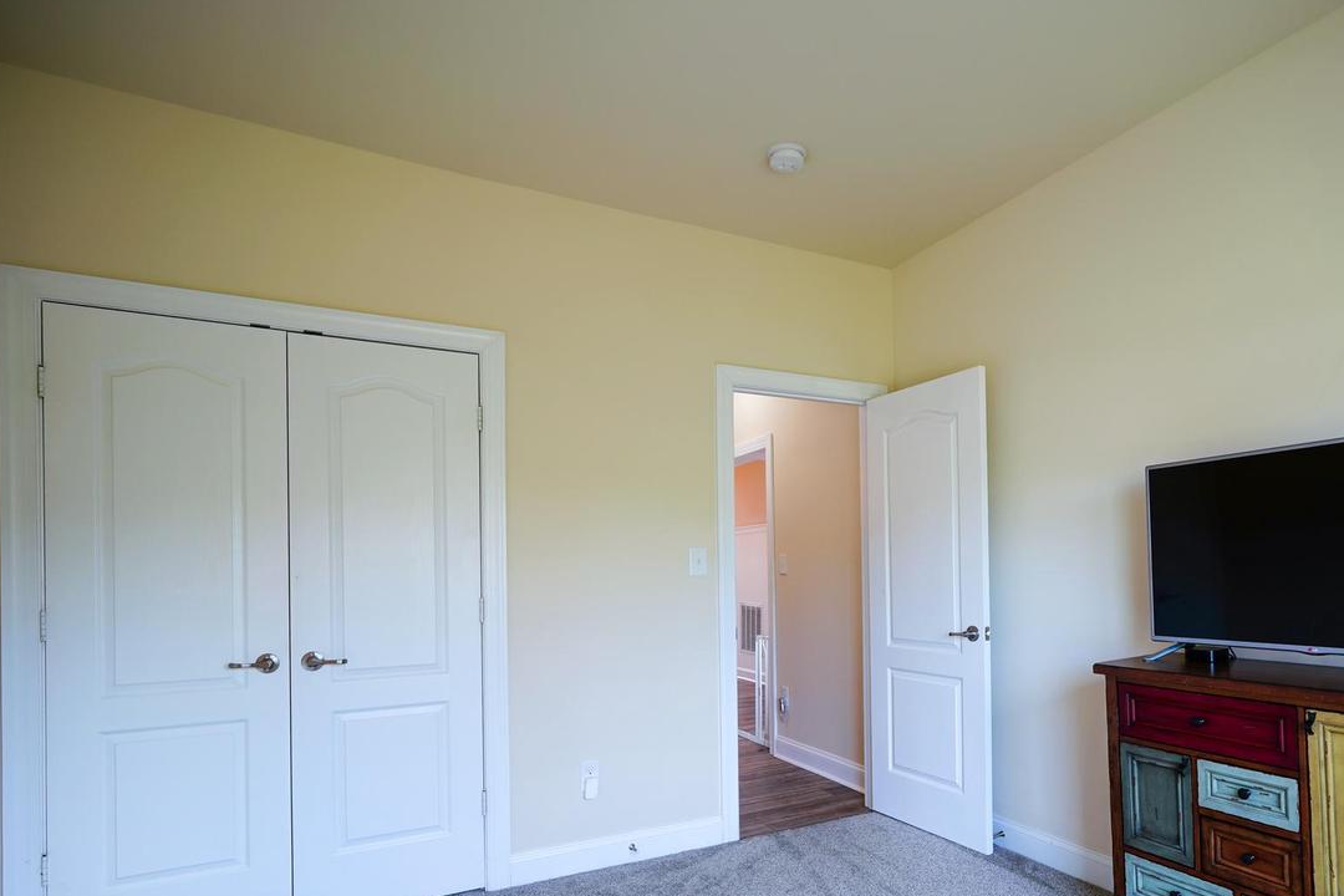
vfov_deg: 61.0
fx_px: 747
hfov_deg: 82.8
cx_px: 818
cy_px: 566
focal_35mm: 20
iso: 100
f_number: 3.2
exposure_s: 1/40
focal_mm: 10
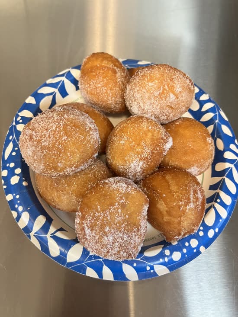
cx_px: 119
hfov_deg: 53.1
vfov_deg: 67.3
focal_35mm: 26
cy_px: 158
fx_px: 238
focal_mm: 5.7
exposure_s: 1/60
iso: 160
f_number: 1.5
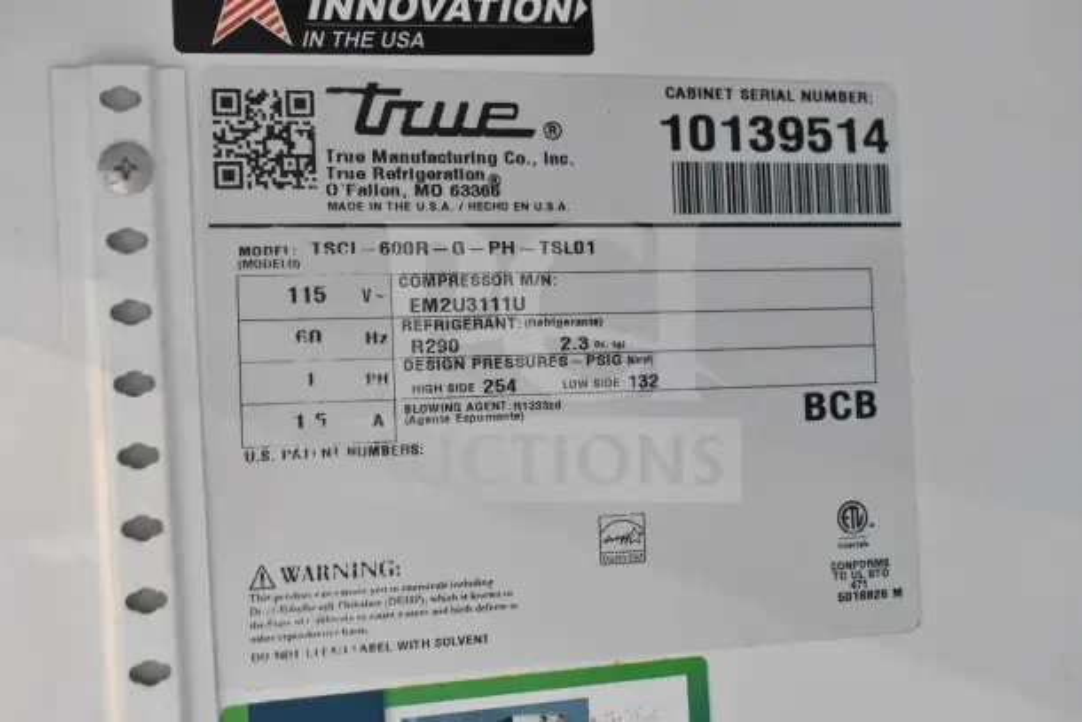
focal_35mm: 48
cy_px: 361
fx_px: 1443
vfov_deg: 28.1
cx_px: 541
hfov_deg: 41.1
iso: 6400
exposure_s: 1/200
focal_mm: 32
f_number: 7.1
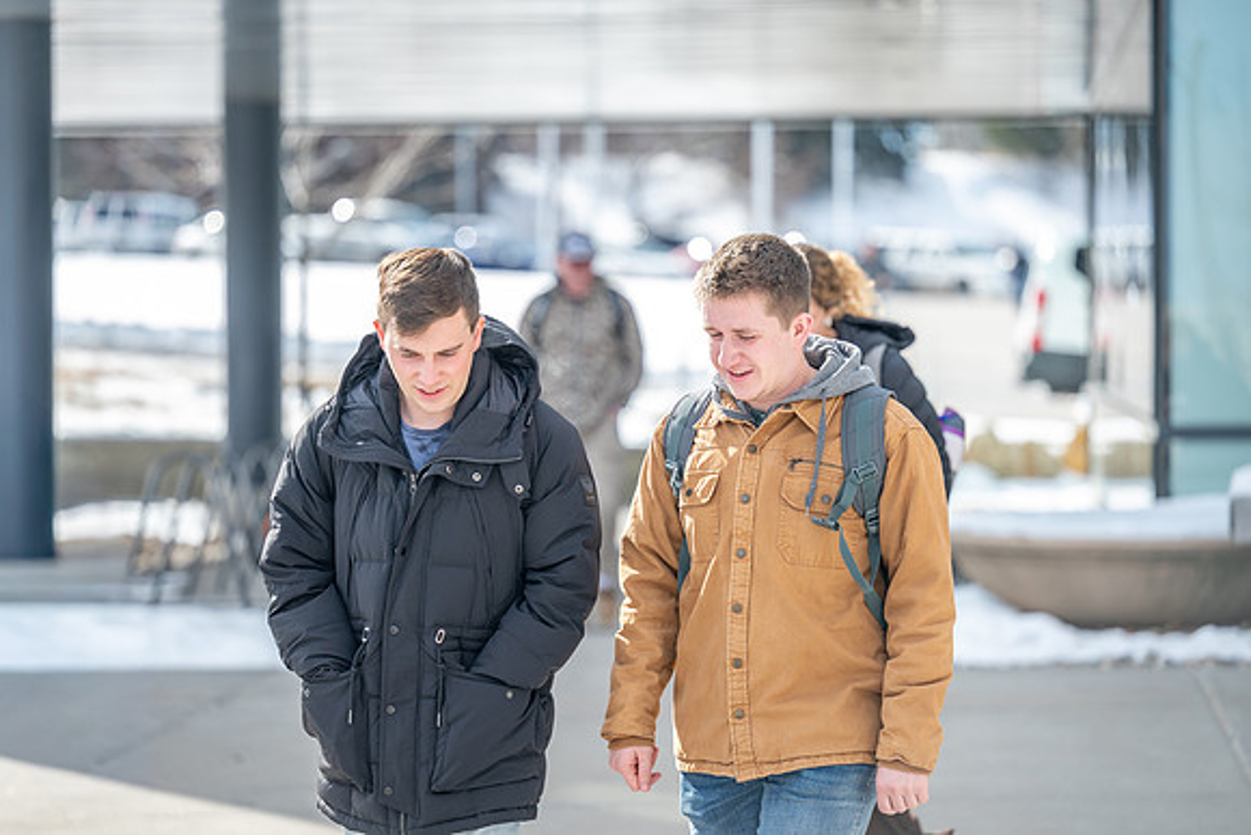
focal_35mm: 120
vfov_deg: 11.4
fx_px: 4171
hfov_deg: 17.1
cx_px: 626
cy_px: 418
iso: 100
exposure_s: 1/800
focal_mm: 120
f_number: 2.8
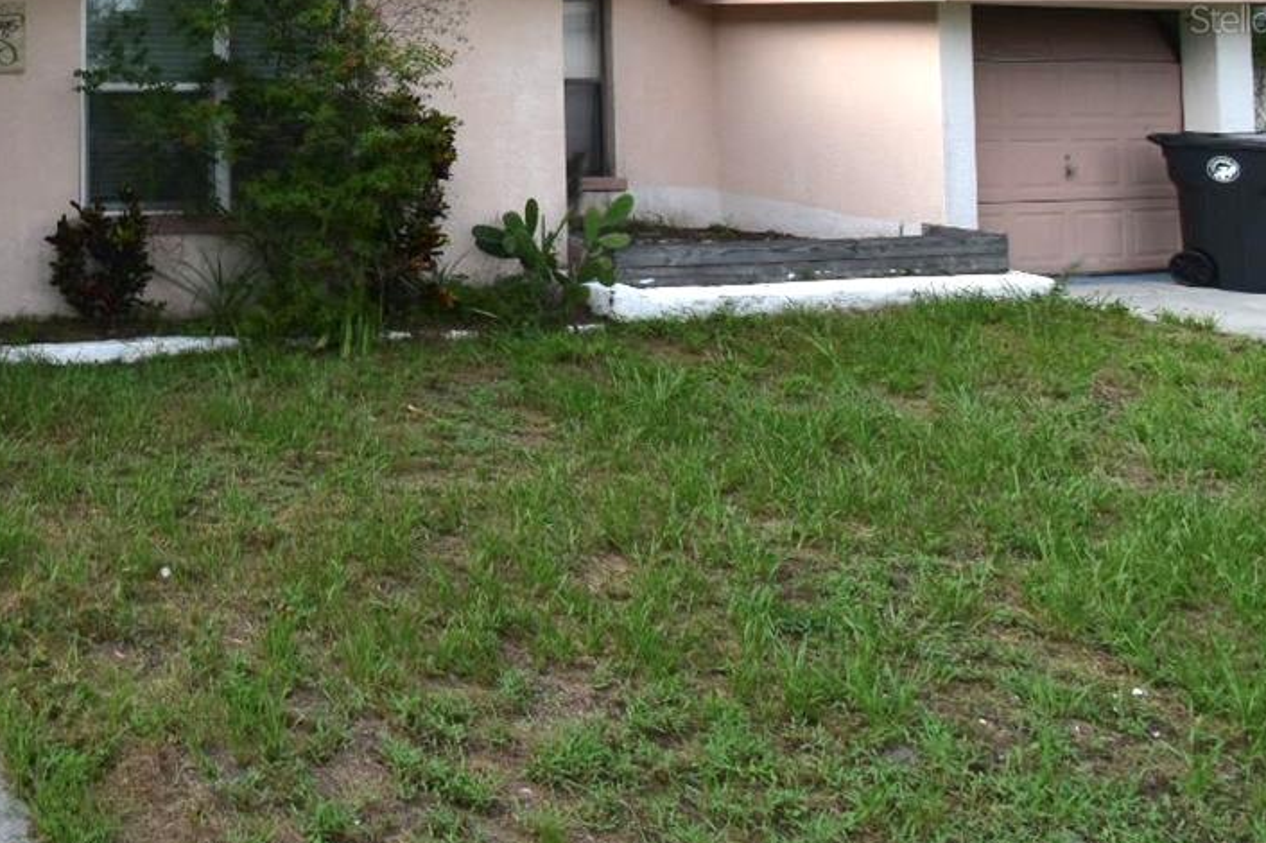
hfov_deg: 44.6
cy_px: 18
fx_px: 1195
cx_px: -77
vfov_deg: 35.5
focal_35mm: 34
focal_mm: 10
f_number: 10
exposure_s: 1/250
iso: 400
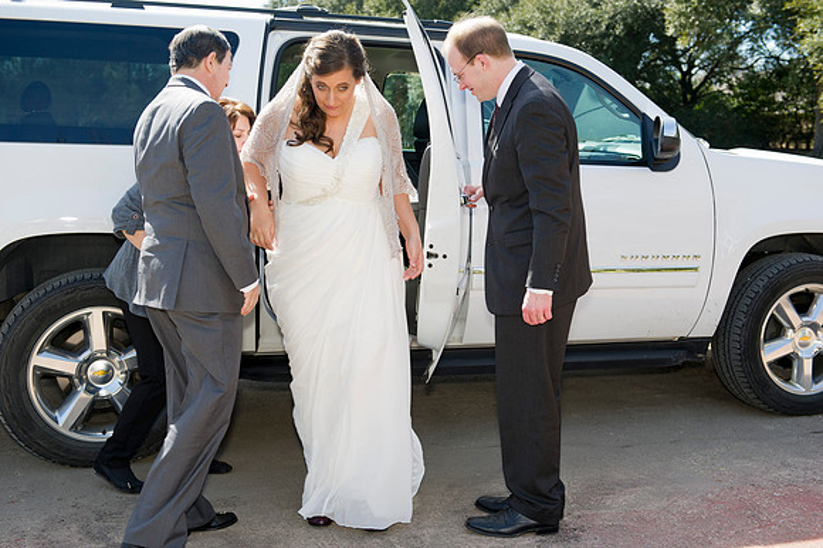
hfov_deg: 41.1
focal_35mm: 48
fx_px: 1097
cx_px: 412
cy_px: 274
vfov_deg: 28.0
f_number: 5.6
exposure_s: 1/250
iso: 100
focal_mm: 48
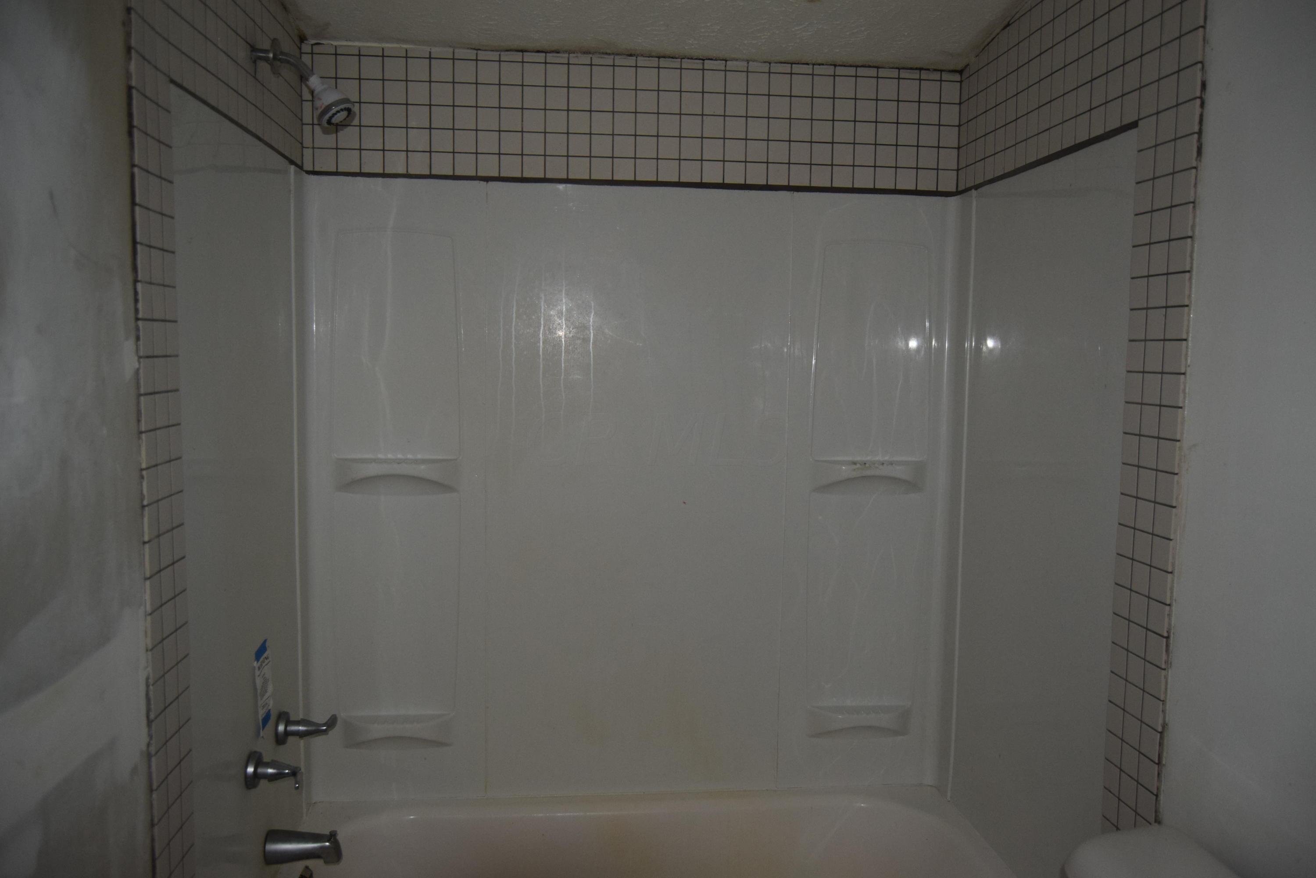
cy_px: 439
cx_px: 658
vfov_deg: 47.9
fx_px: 987
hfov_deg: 67.4
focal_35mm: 27
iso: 1100
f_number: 3.5
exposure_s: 1/60
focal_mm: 18
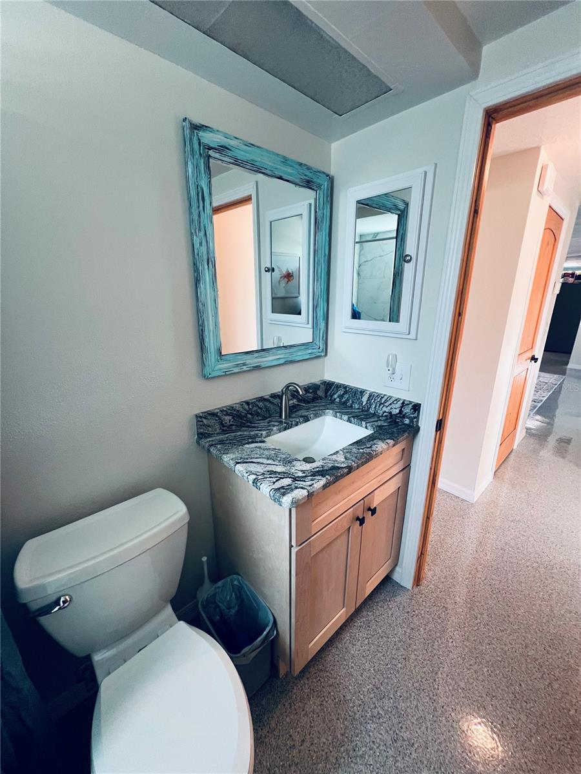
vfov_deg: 106.2
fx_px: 291
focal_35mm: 13
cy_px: 387
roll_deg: -0.9
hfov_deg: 89.9
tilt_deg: -17.2
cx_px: 290
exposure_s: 1/60
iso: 200
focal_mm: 1.57
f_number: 1.8
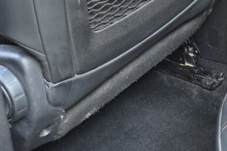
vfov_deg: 12.7
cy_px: -101
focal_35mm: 100
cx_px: 321
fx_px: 630
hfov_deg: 18.5
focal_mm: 6.5
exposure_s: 1/100
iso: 100
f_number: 1.4
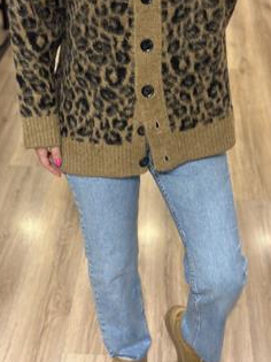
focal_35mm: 63
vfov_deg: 30.6
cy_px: 135
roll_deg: -2.4
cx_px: 154
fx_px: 658
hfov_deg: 23.3
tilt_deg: -33.4
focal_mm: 6.86
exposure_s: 1/50
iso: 160
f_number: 1.78
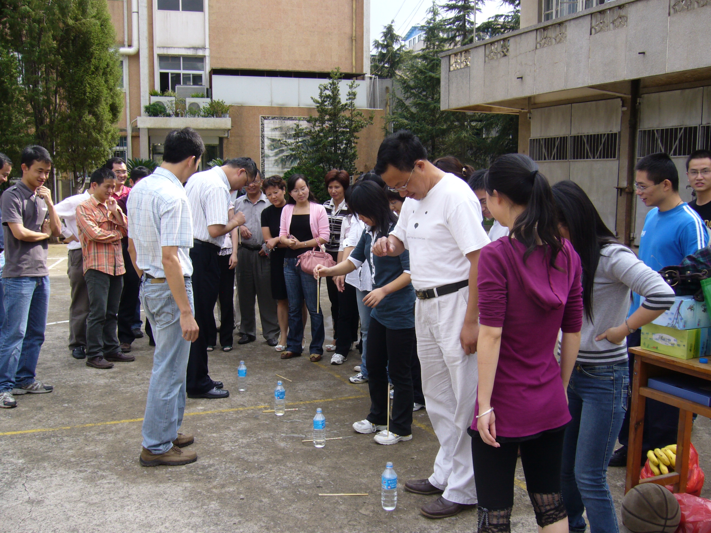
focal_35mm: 35
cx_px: 356
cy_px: 266
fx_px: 719
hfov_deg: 52.6
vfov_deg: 40.7
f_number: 5.6
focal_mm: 5.8
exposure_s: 1/125
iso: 80
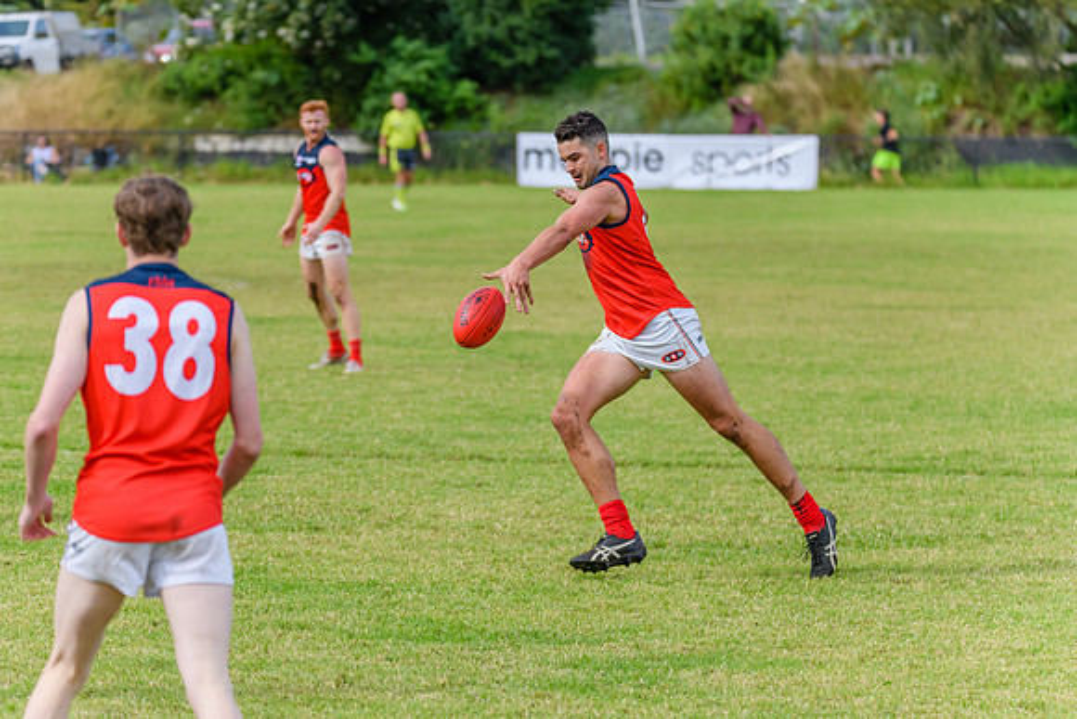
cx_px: 492
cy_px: 332
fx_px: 7195
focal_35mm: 240
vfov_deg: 5.7
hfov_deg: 8.6
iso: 800
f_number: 5.6
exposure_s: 1/2000
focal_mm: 220
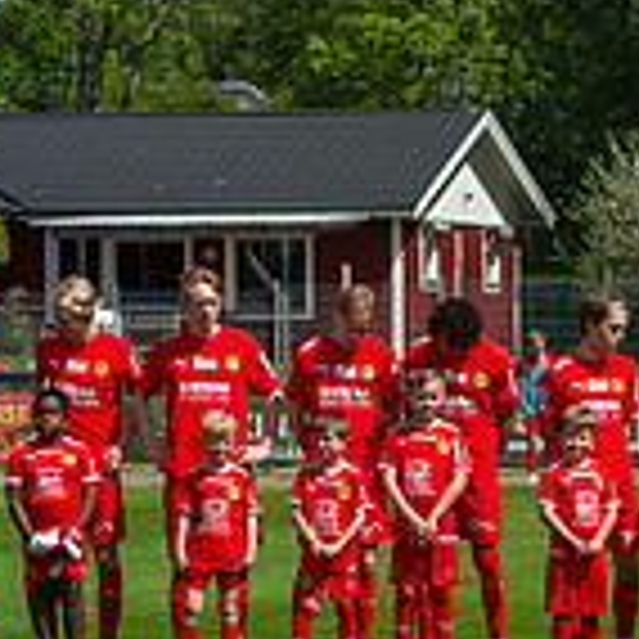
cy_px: 636
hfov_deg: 6.3
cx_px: 769
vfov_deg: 6.3
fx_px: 5806
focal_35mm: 278
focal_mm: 70
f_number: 3.2
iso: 100
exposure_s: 1/2000
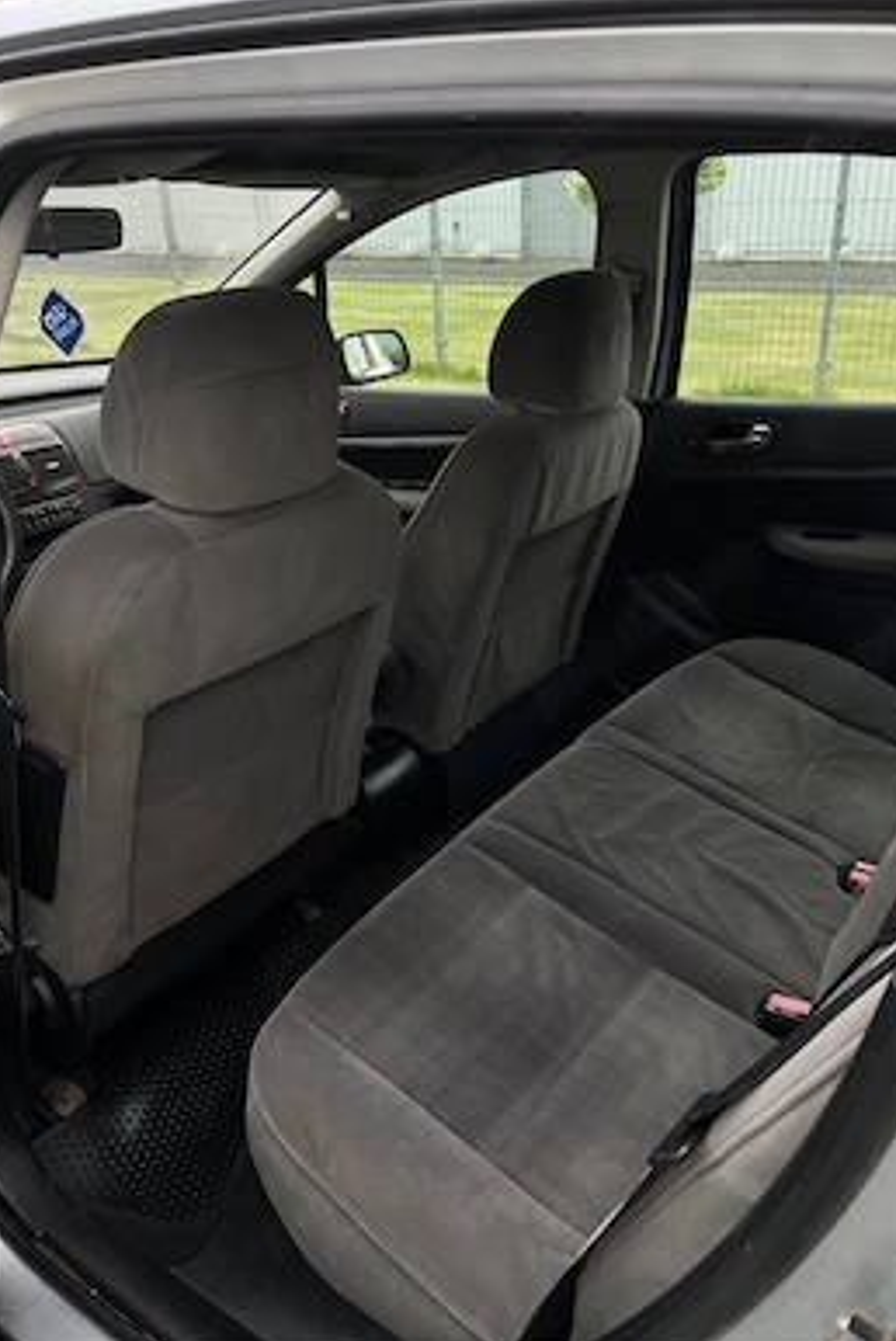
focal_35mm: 28
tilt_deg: -24.2
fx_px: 1043
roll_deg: +2.3
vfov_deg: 65.4
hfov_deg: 46.5
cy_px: 667
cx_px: 441
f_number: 1.6
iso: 40
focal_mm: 5.1
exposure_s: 1/168
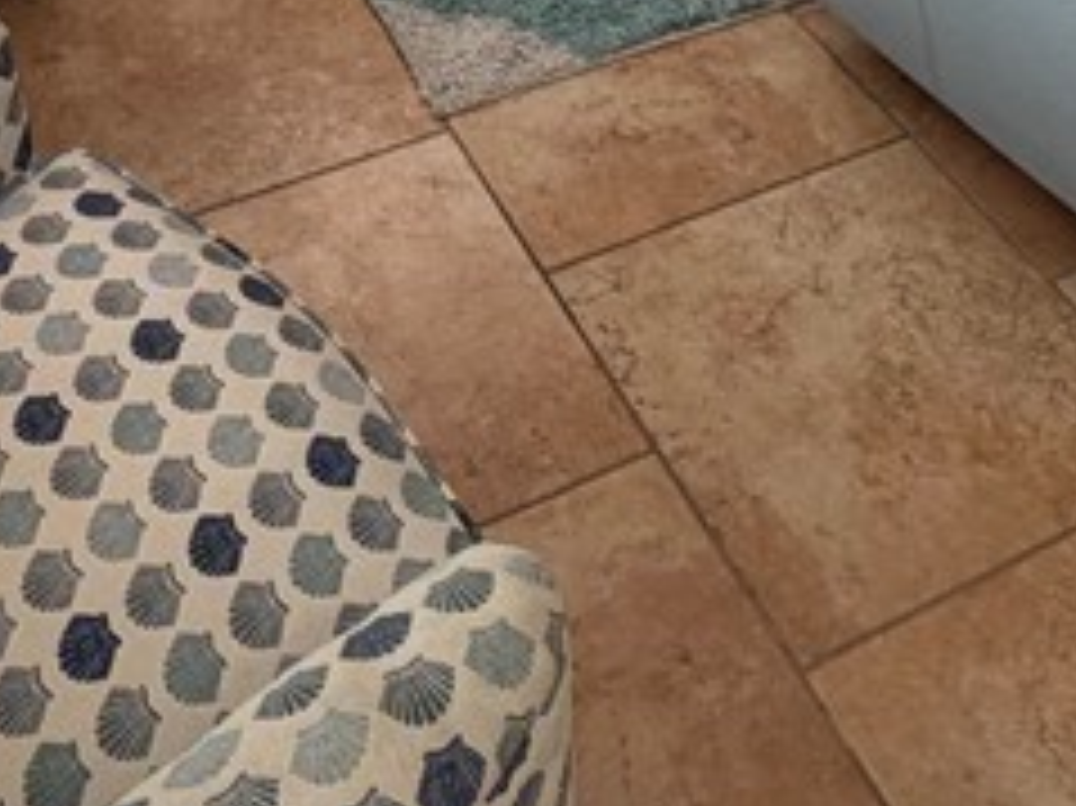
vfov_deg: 19.3
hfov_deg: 32.2
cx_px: 554
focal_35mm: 60
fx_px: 1864
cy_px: -581
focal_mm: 2.22
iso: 200
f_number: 2.2
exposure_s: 1/120
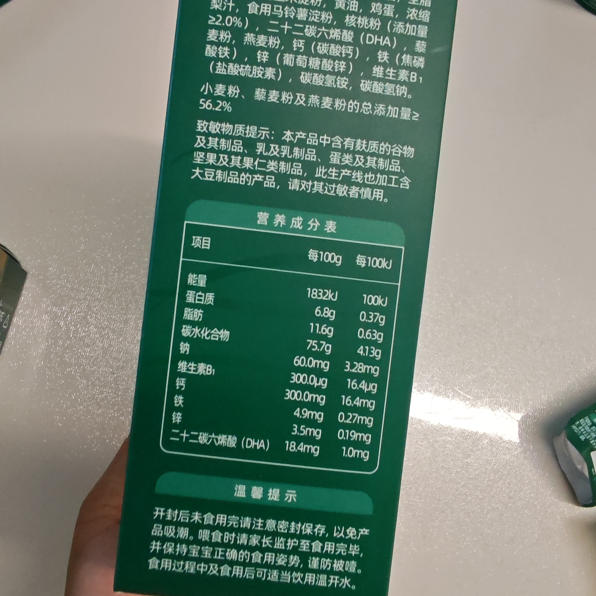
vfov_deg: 65.9
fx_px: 448
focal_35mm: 23
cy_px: 210
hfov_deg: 66.8
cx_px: 350
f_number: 2.2
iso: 125
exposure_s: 1/50
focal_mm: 1.96
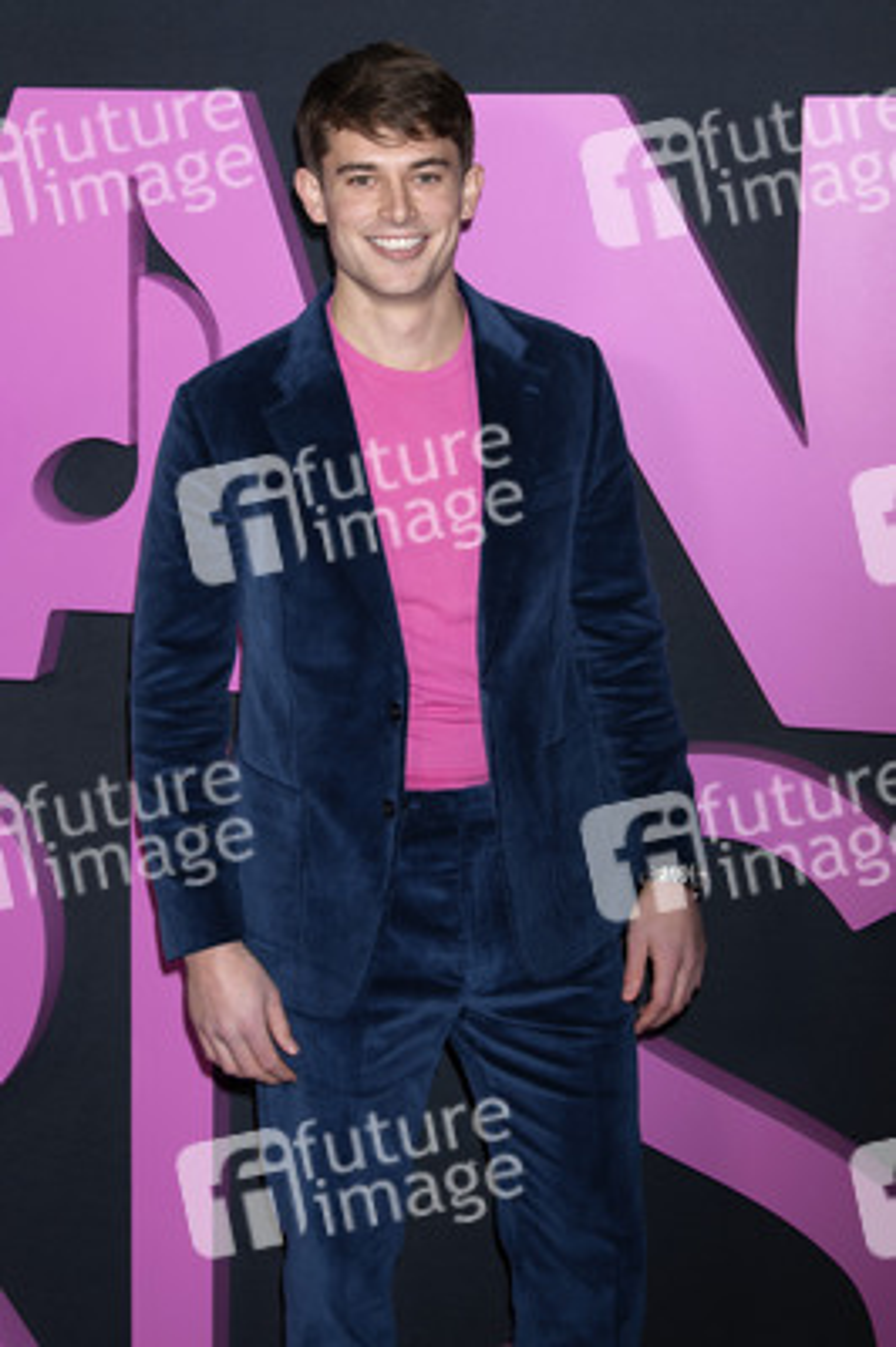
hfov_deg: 29.2
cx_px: 448
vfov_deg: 42.8
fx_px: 1720
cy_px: 674
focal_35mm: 46
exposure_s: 1/200
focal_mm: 46
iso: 400
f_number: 6.3
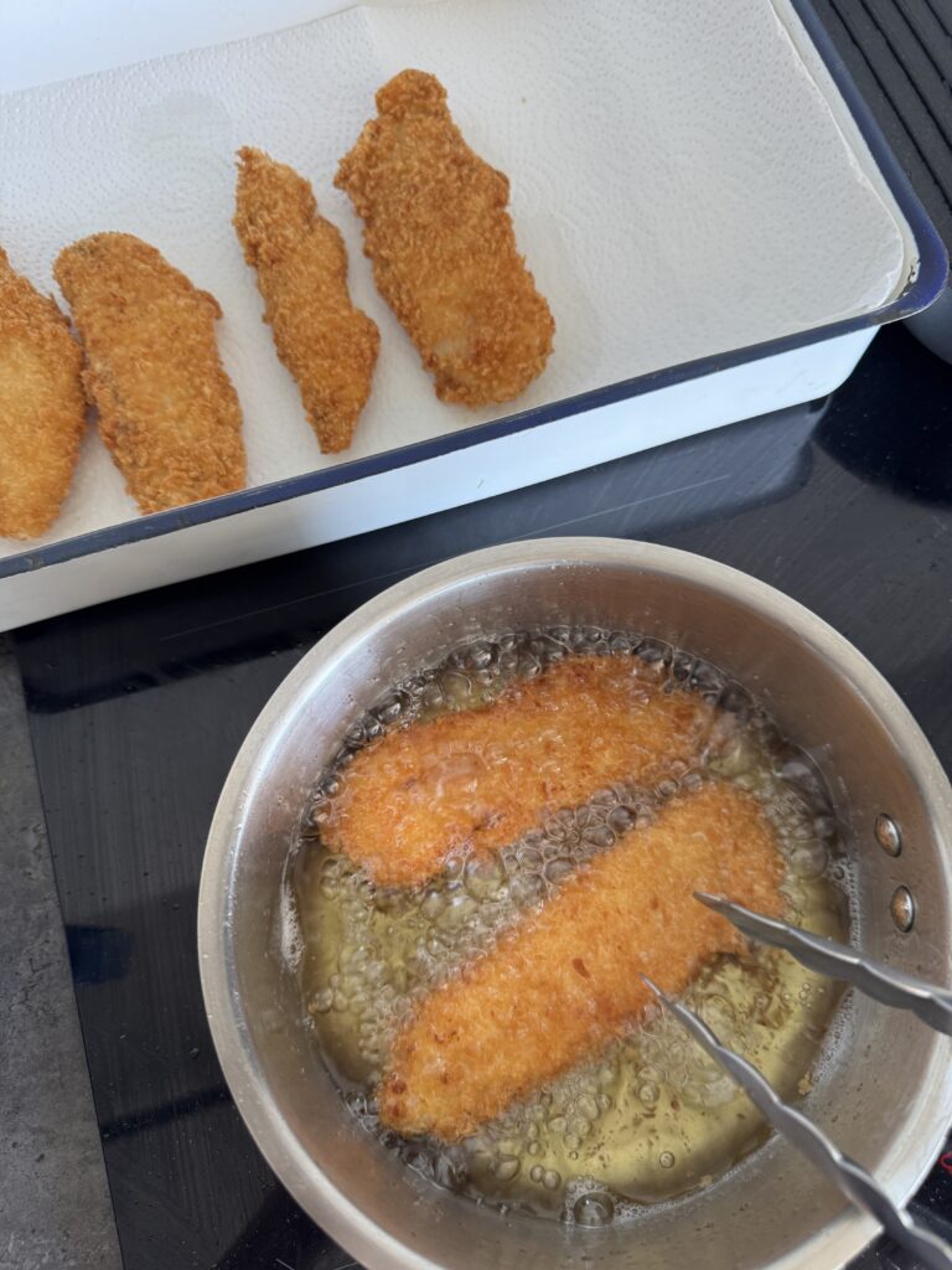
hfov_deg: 56.8
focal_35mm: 24
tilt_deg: -72.4
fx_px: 880
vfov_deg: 71.6
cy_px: 635
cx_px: 476
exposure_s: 1/86
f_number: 1.78
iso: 200
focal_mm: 6.76
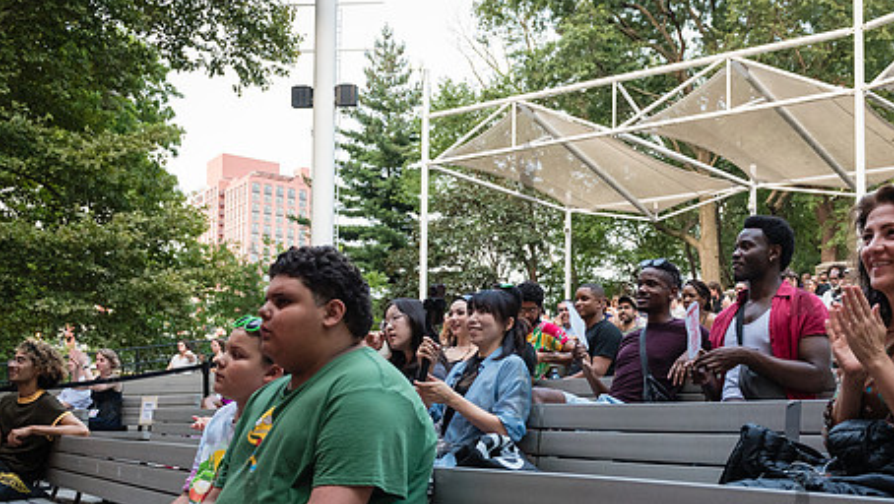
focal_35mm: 40
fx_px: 949
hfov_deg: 49.6
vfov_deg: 29.4
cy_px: 368
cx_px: 595
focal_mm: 26
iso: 2000
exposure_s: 1/320
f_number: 4
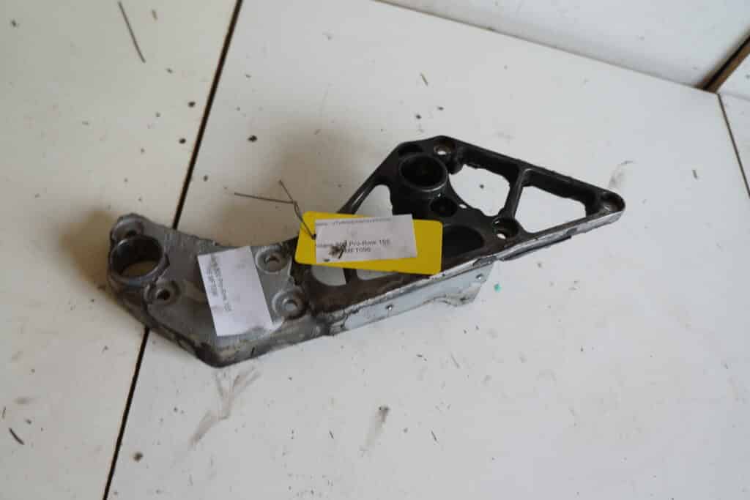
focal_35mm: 27
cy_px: 250
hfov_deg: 67.4
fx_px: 563
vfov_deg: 47.9
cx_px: 375
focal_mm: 18
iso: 200
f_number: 4
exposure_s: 1/60
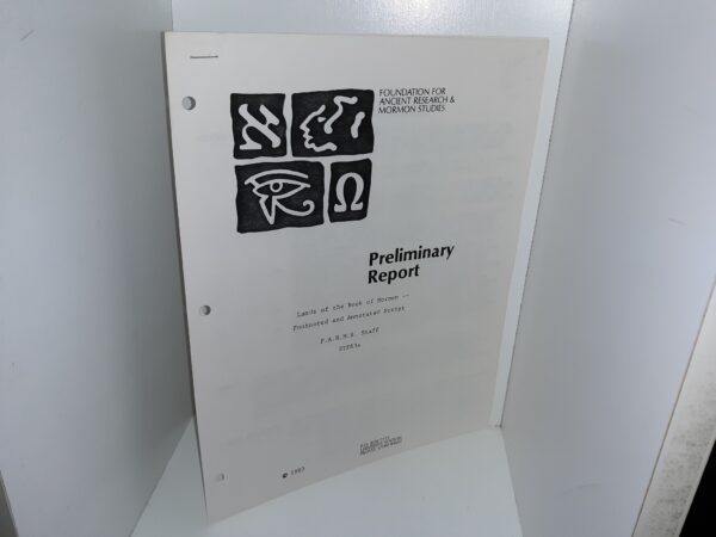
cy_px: 268
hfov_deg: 63.4
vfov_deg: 49.7
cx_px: 358
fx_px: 579
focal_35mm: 28
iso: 40
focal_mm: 3.7
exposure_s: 1/179
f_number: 1.7
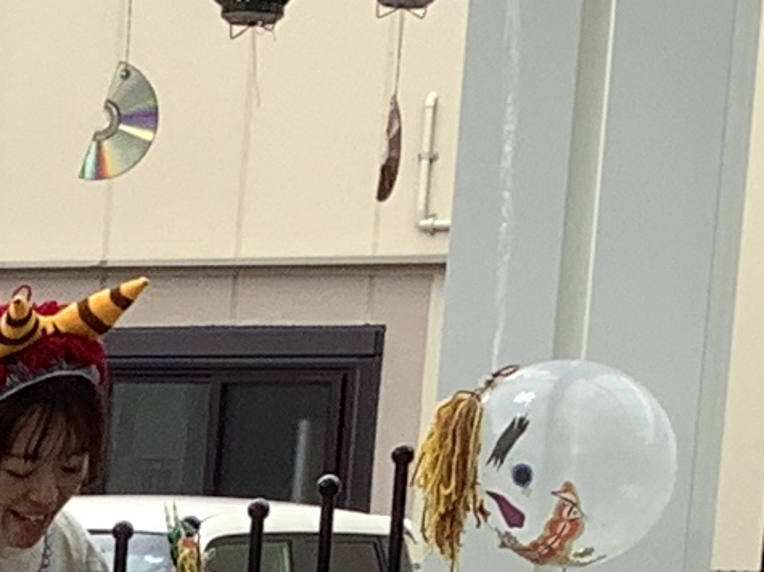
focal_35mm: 213
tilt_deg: -11.6
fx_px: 4700
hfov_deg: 8.8
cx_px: -685
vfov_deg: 6.6
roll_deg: -1.5
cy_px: 1449
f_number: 2.4
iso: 25
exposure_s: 1/196
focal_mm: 3.3
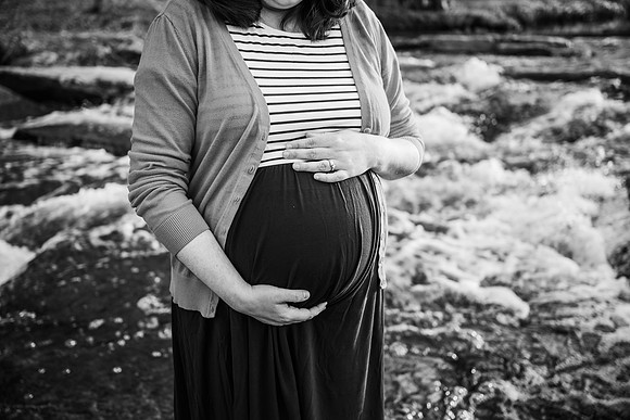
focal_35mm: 34
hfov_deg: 55.8
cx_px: 315
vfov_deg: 38.9
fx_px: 595
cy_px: 210
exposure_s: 1/200
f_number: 2.8
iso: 125
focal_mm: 34
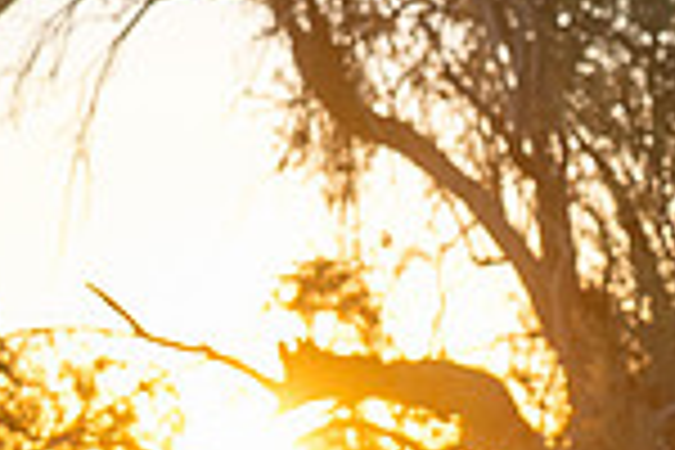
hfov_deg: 11.3
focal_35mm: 178
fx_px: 3337
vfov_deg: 7.6
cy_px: 587
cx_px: 842
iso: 100
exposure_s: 1/160
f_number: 5
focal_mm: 46
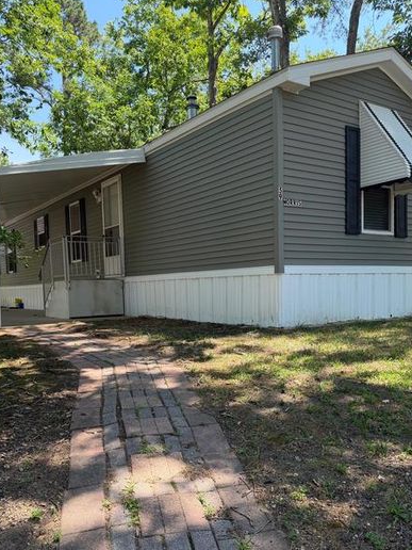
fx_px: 492
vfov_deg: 58.0
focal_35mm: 31
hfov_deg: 45.4
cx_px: 210
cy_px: 326
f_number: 1.78
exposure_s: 1/1032
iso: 100
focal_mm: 6.76
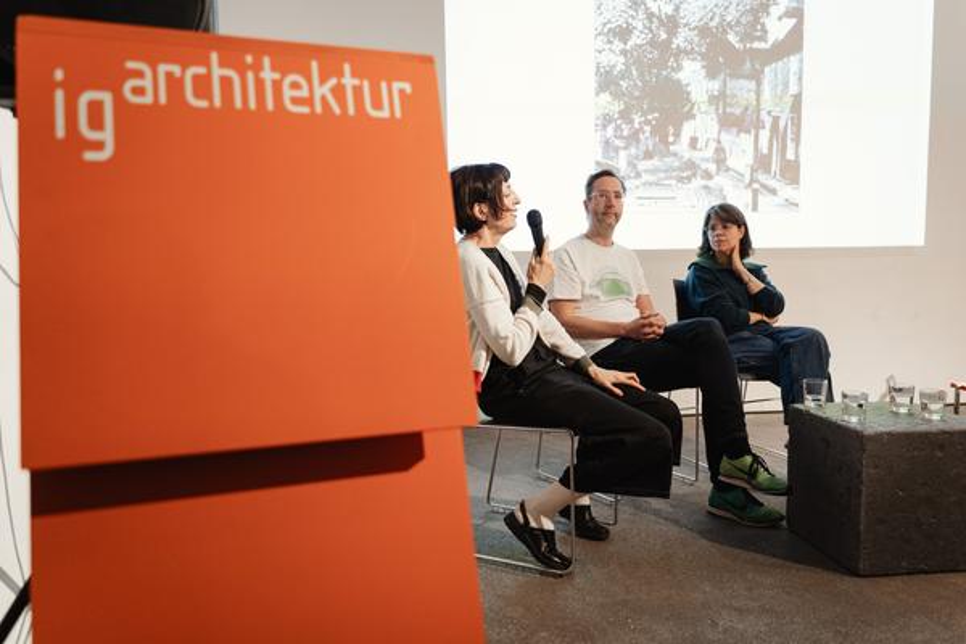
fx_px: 758
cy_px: 322
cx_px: 485
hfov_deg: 65.0
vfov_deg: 46.0
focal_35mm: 28
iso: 3200
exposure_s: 1/125
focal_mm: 28
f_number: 2.8
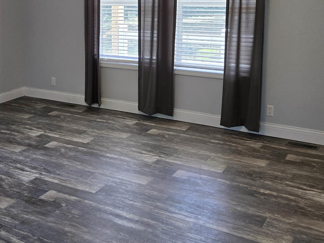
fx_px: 459
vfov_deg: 29.1
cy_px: 57
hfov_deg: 37.8
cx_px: 75
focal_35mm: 49
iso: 100
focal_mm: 5.4
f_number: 1.8
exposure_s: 1/120
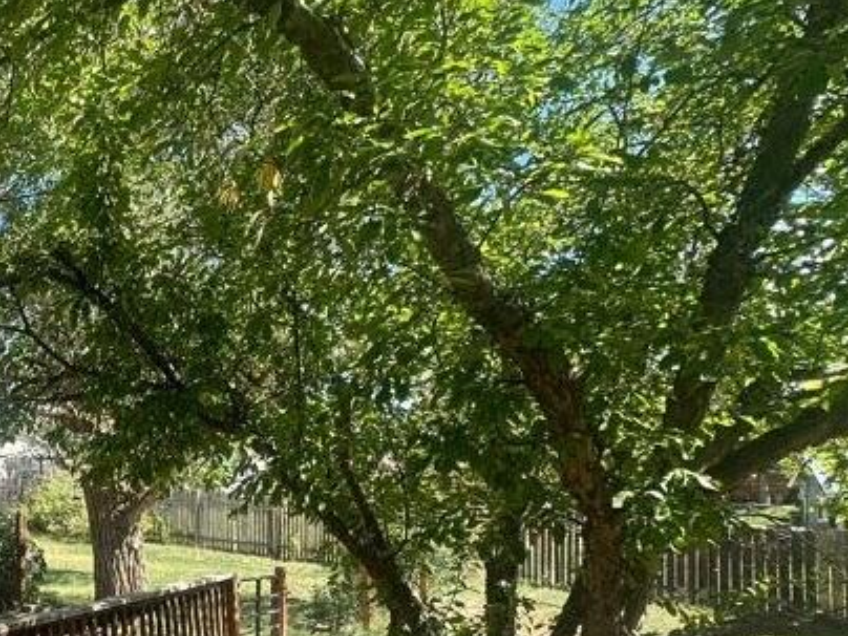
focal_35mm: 29
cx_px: -10
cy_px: 478
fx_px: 710
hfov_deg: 49.5
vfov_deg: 46.5
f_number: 2.2
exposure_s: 1/485
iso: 40
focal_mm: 2.22
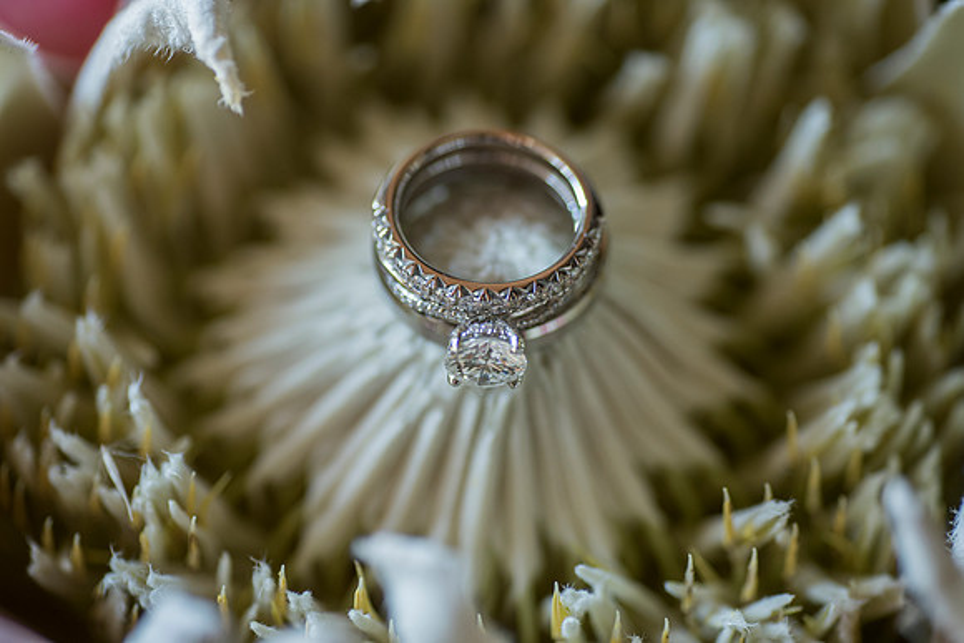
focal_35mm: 90
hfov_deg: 22.6
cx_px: 482
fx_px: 2410
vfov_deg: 15.2
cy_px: 322
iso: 800
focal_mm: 90
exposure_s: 1/200
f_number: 4.5
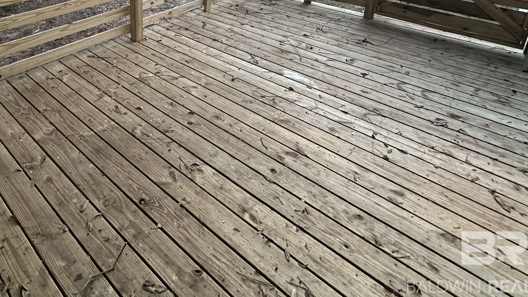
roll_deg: -0.1
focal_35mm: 25
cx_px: 170
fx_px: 350
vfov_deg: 40.4
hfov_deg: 71.5
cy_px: 1
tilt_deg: -17.9
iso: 500
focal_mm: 2.22
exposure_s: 1/60
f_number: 2.2
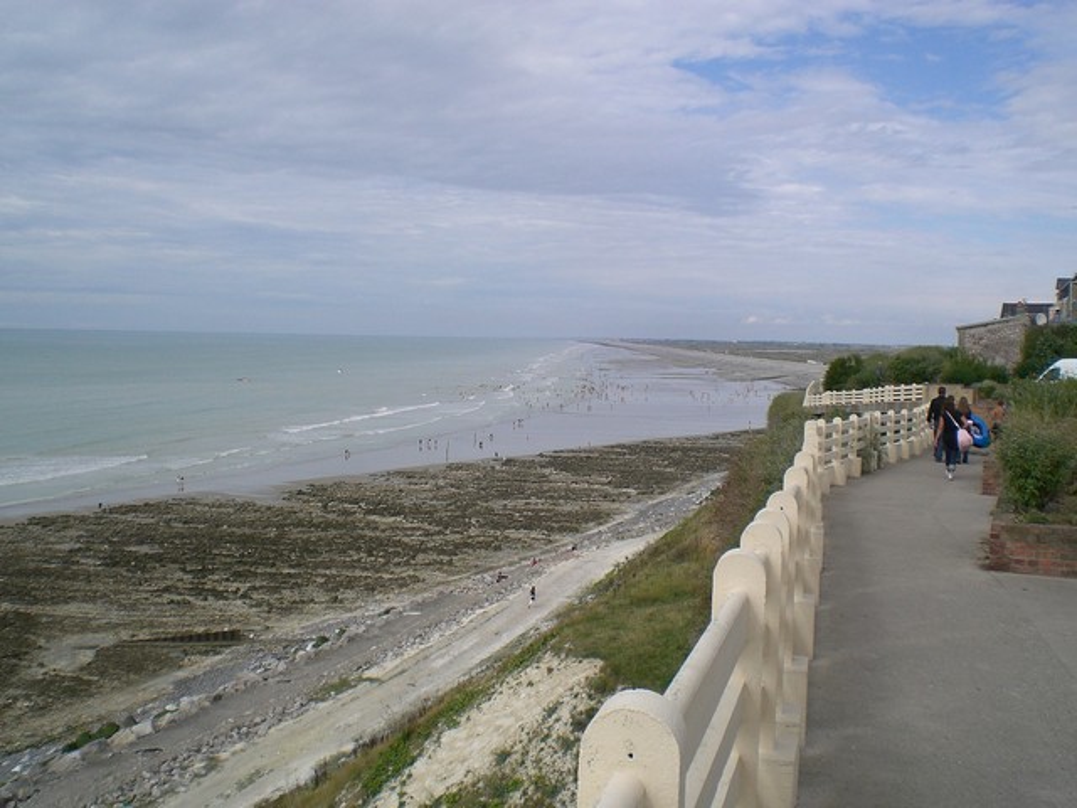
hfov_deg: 49.0
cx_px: 538
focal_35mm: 38
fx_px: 1182
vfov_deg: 37.7
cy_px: 404
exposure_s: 1/500
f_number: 4.4
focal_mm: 6.3
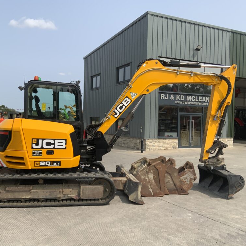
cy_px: 123
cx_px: 114
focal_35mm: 35
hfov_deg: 47.2
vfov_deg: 47.2
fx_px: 281
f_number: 1.8
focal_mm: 3
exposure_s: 1/2058
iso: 16
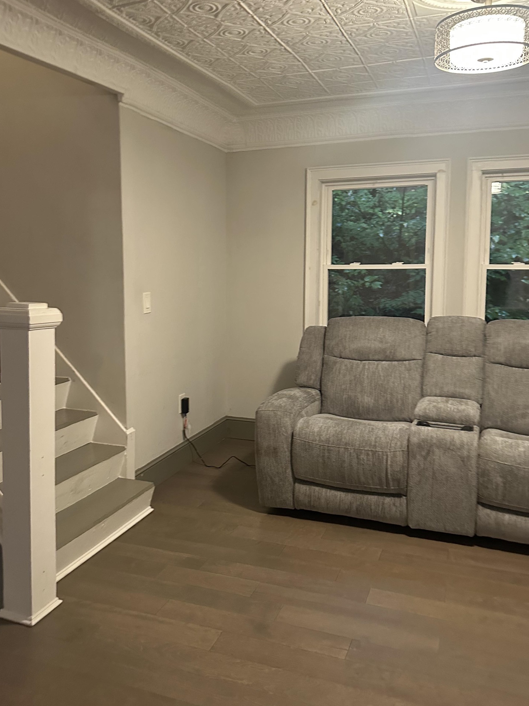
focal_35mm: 29
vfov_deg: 61.5
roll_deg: -3.1
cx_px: 250
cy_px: 316
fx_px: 591
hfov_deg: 48.2
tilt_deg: -4.5
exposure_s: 1/60
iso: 640
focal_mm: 6.86
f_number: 1.78
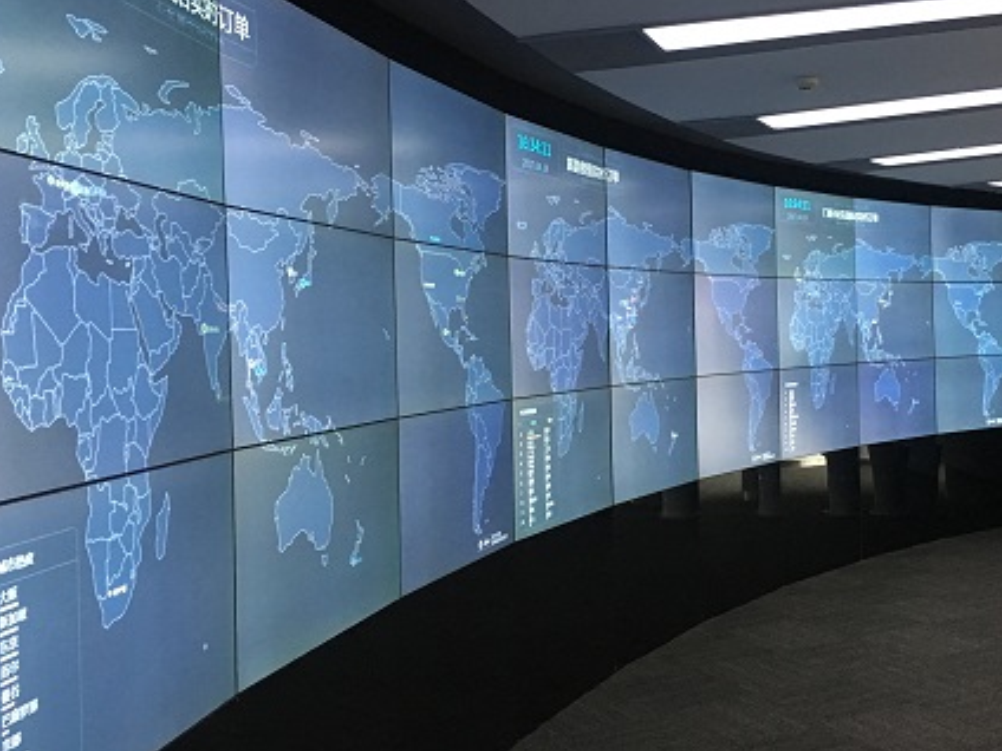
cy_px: 338
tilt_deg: +0.9
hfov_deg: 45.2
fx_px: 1187
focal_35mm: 41
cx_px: 655
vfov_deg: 35.1
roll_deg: +0.5
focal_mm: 4.15
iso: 200
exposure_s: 1/20
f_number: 2.2
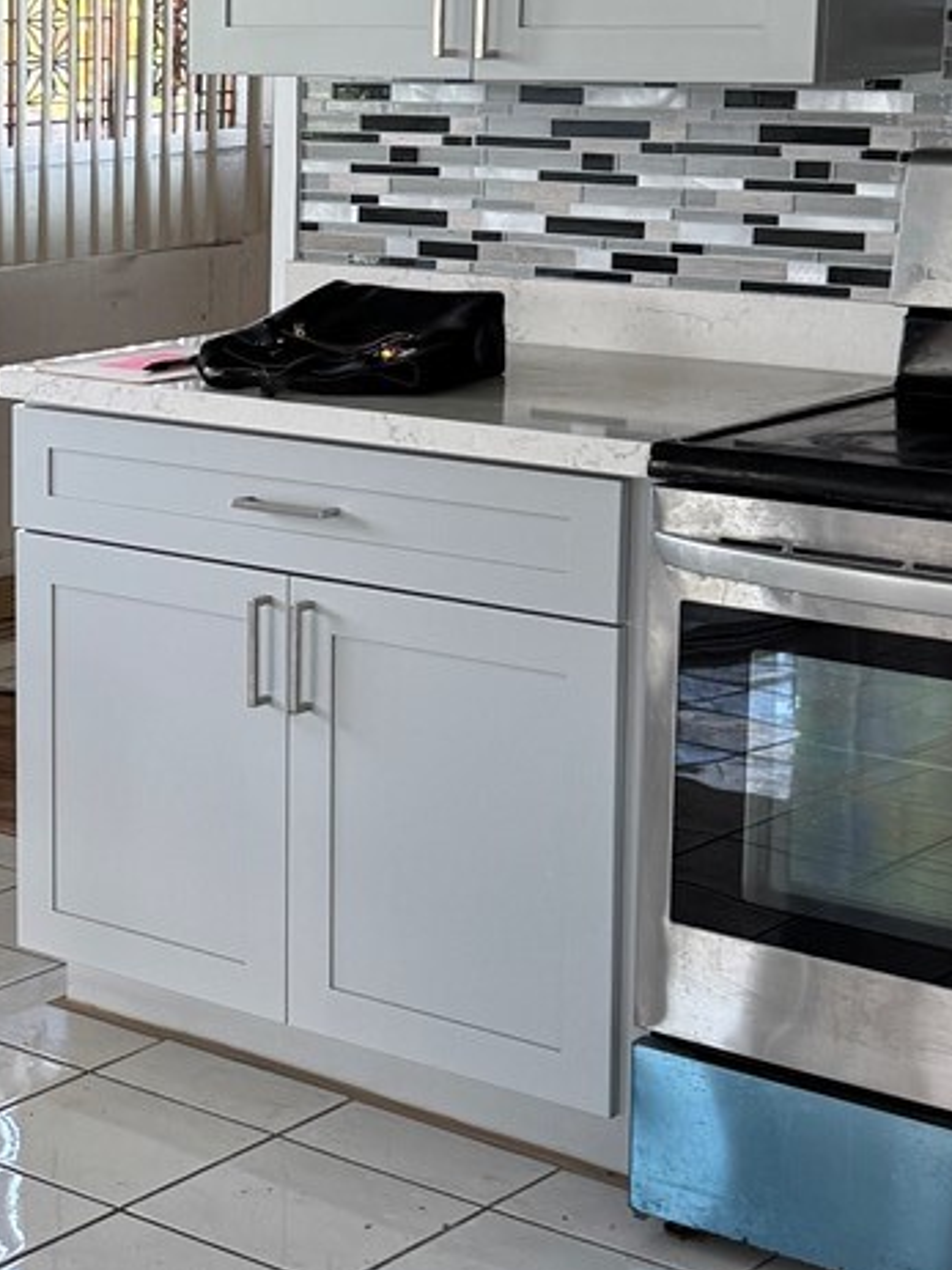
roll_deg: +1.1
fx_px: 3045
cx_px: -99
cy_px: 477
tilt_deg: -9.5
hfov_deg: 17.2
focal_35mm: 83
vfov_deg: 23.5
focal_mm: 6.76
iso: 100
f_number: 1.78
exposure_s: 1/121
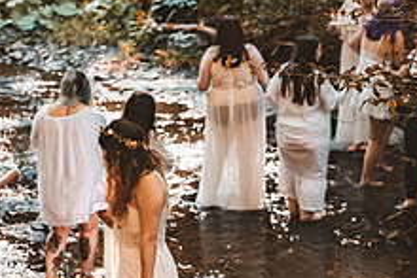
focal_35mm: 243
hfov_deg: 8.5
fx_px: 2816
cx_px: 140
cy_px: 245
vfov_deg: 5.7
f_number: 2.8
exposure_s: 1/400
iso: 1000
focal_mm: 92
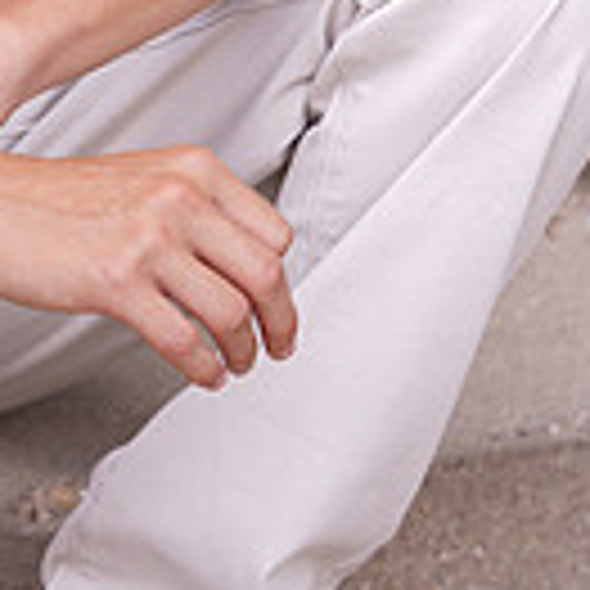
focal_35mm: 351
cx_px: -34
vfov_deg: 4.9
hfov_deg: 5.0
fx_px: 6768
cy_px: -527
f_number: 5
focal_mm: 93
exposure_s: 1/100
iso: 64
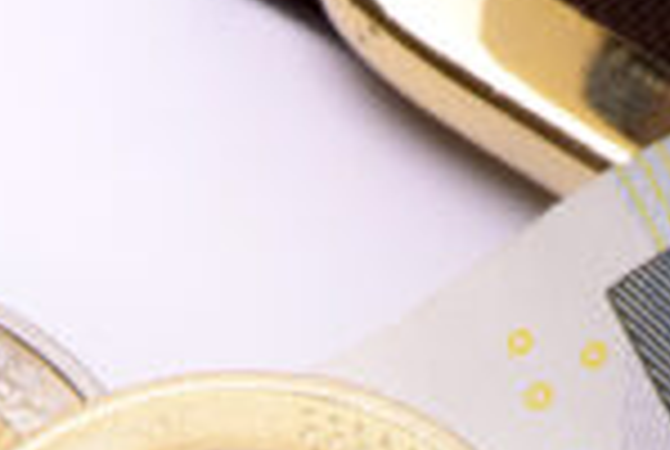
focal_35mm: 540
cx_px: 616
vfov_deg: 2.5
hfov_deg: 3.8
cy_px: 1010
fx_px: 10070
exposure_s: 1/100
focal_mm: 105
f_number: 32
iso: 160
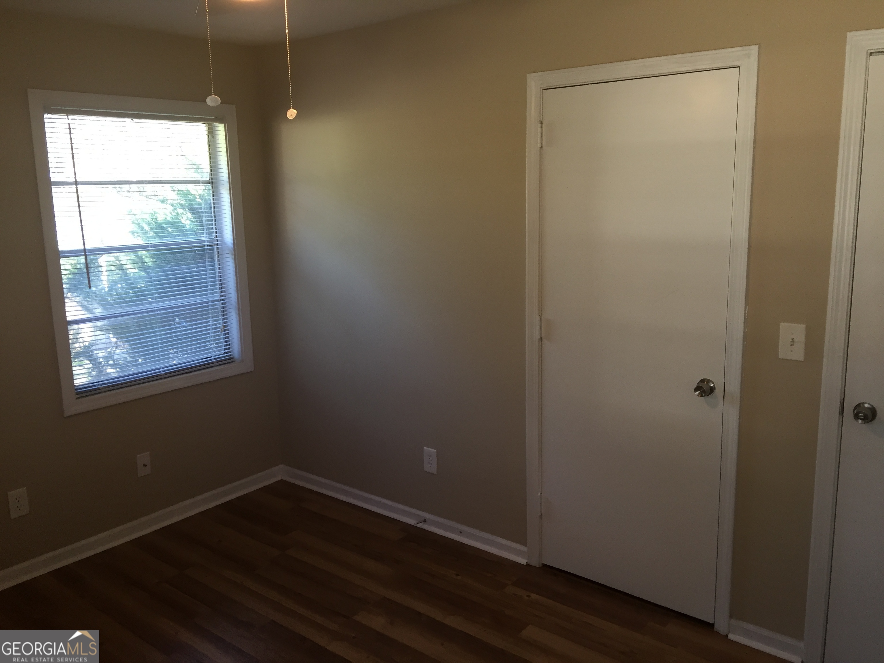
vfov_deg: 48.2
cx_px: 442
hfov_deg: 61.7
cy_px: 332
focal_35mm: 29
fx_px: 741
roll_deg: +1.5
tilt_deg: -9.5
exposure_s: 1/30
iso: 64
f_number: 2.2
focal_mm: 4.15
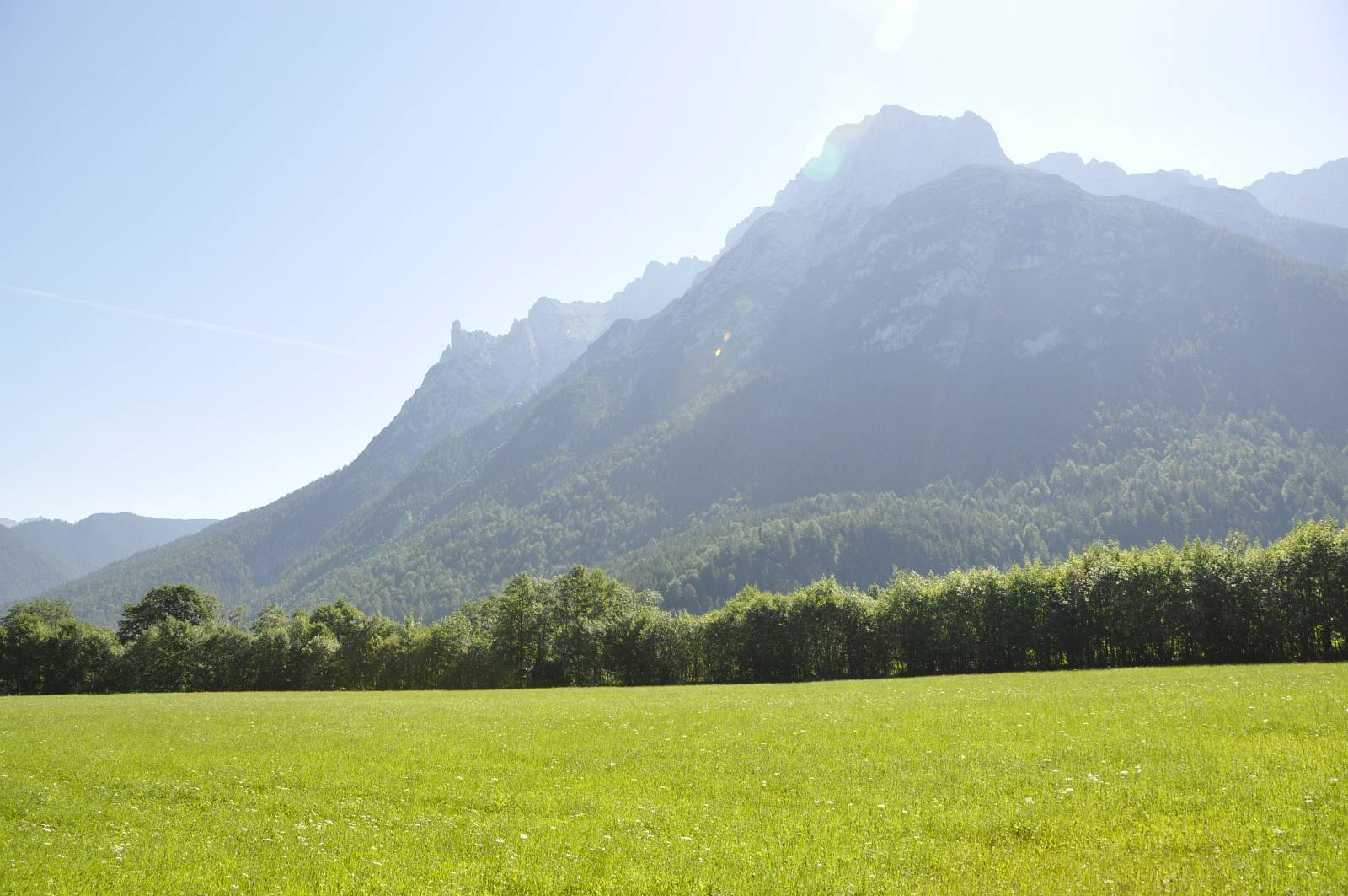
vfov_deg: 47.8
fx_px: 1010
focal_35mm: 27
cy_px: 448
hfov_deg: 67.4
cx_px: 674
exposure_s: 1/1250
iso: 800
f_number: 8
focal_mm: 18
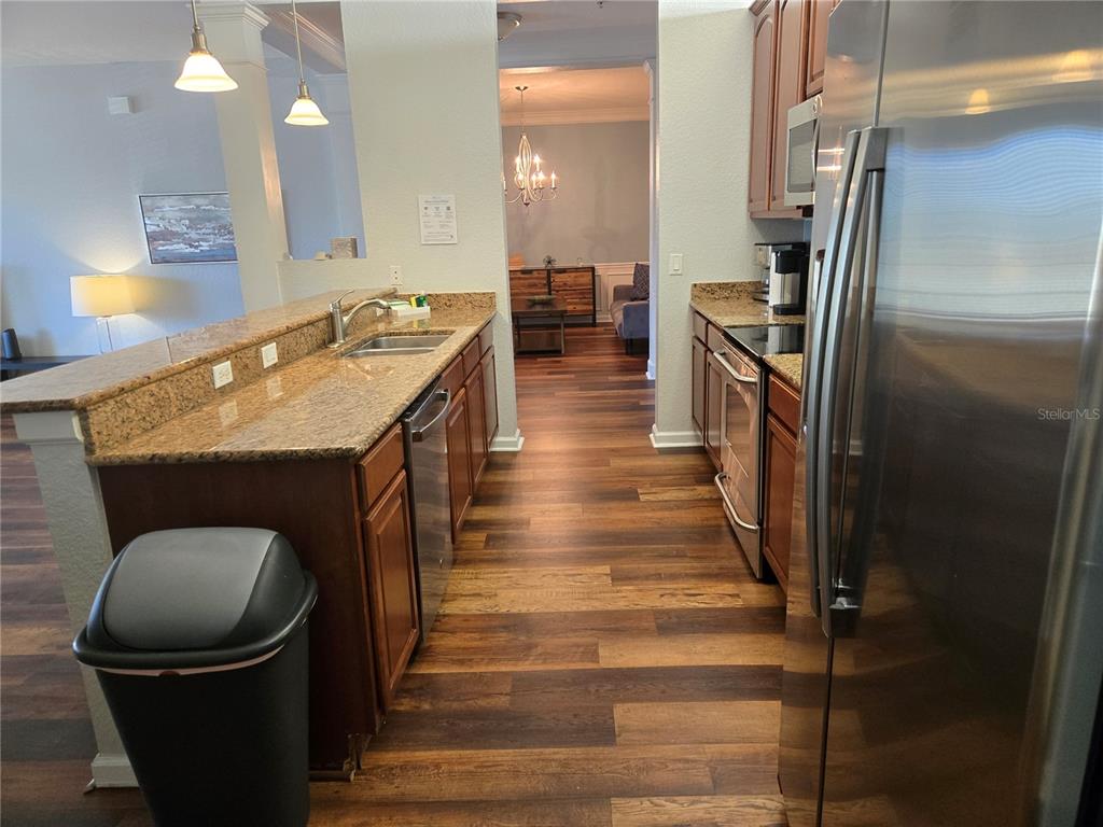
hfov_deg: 73.9
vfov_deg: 58.9
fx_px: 733
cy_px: 414
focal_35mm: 23
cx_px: 552
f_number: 1.8
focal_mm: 5.4
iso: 320
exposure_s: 1/120
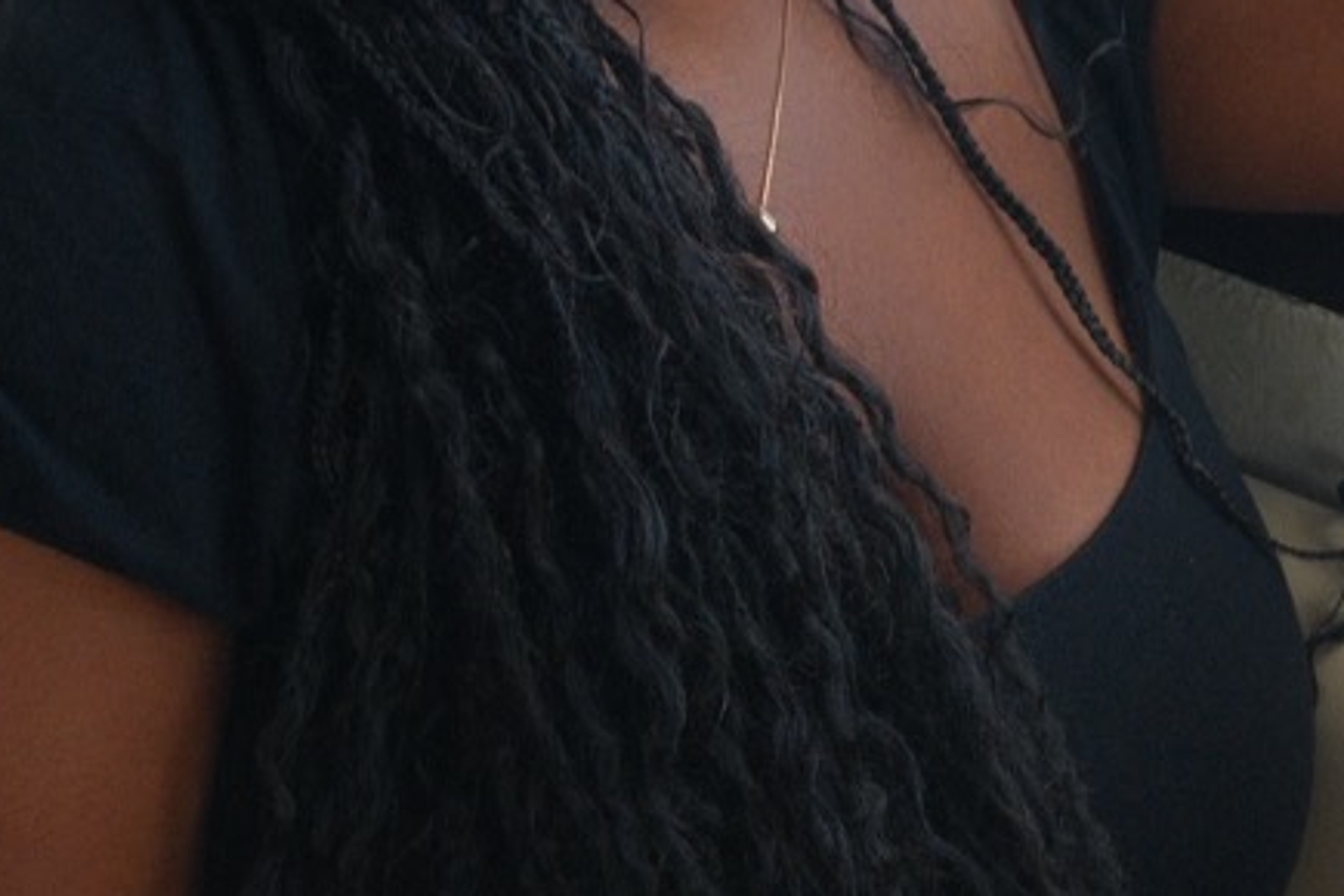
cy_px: -609
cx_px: 1143
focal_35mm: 114
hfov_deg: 17.7
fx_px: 4256
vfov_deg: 11.3
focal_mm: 20.8
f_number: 5.6
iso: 640
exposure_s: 1/300
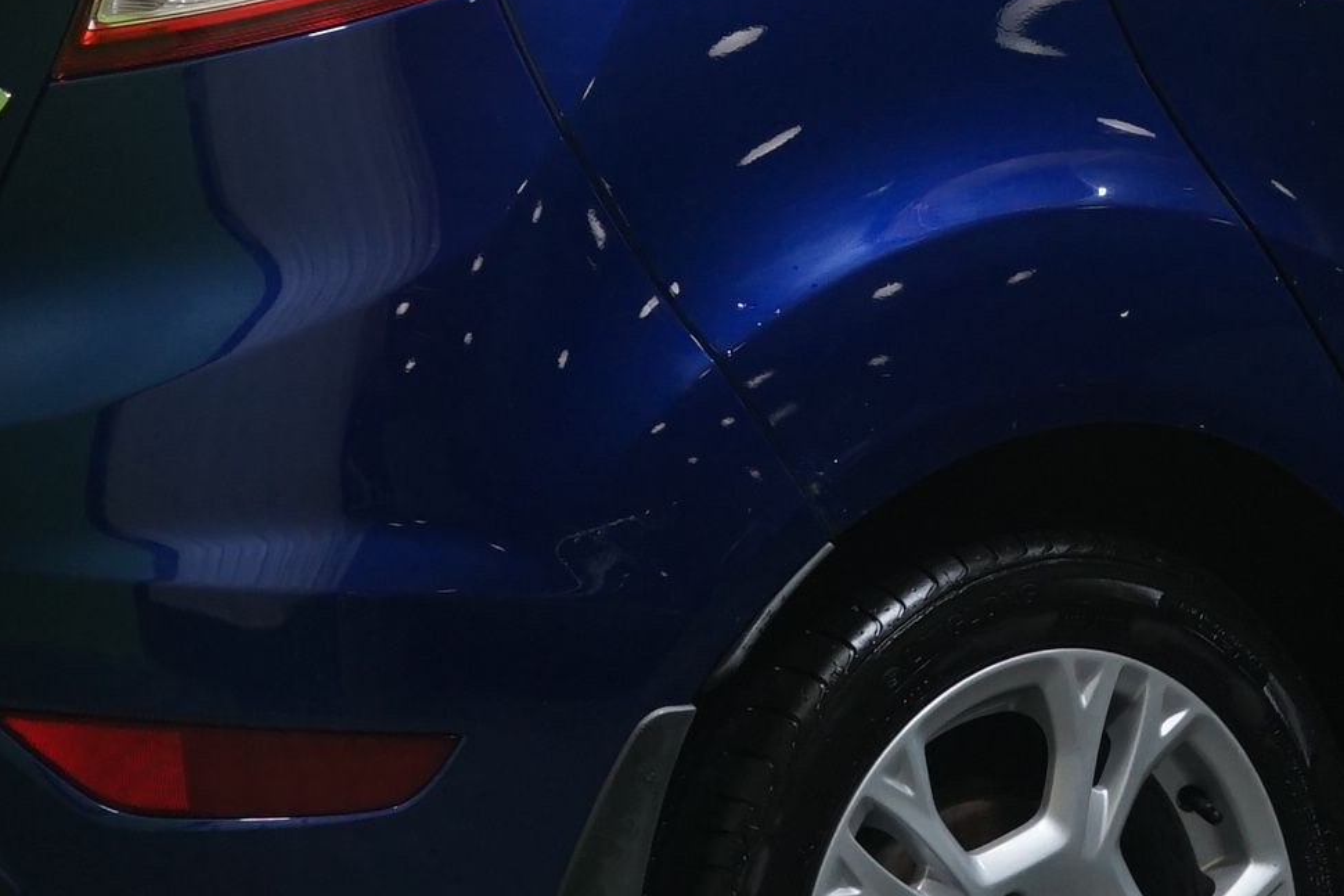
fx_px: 5599
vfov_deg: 9.1
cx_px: 1128
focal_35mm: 150
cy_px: -57
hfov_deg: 13.6
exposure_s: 1/25
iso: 800
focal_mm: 37
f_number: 5.6
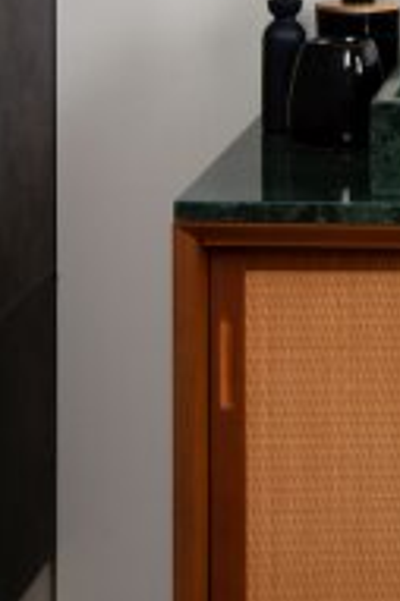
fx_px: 2204
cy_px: -264
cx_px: 624
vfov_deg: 14.6
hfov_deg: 10.0
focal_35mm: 132
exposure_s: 1/15
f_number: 16
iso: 125
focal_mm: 42
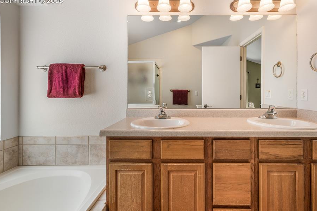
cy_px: 92
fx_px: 150
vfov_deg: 70.1
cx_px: 175
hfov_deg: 93.0
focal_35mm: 17
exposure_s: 1/4
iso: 400
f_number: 14
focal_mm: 15
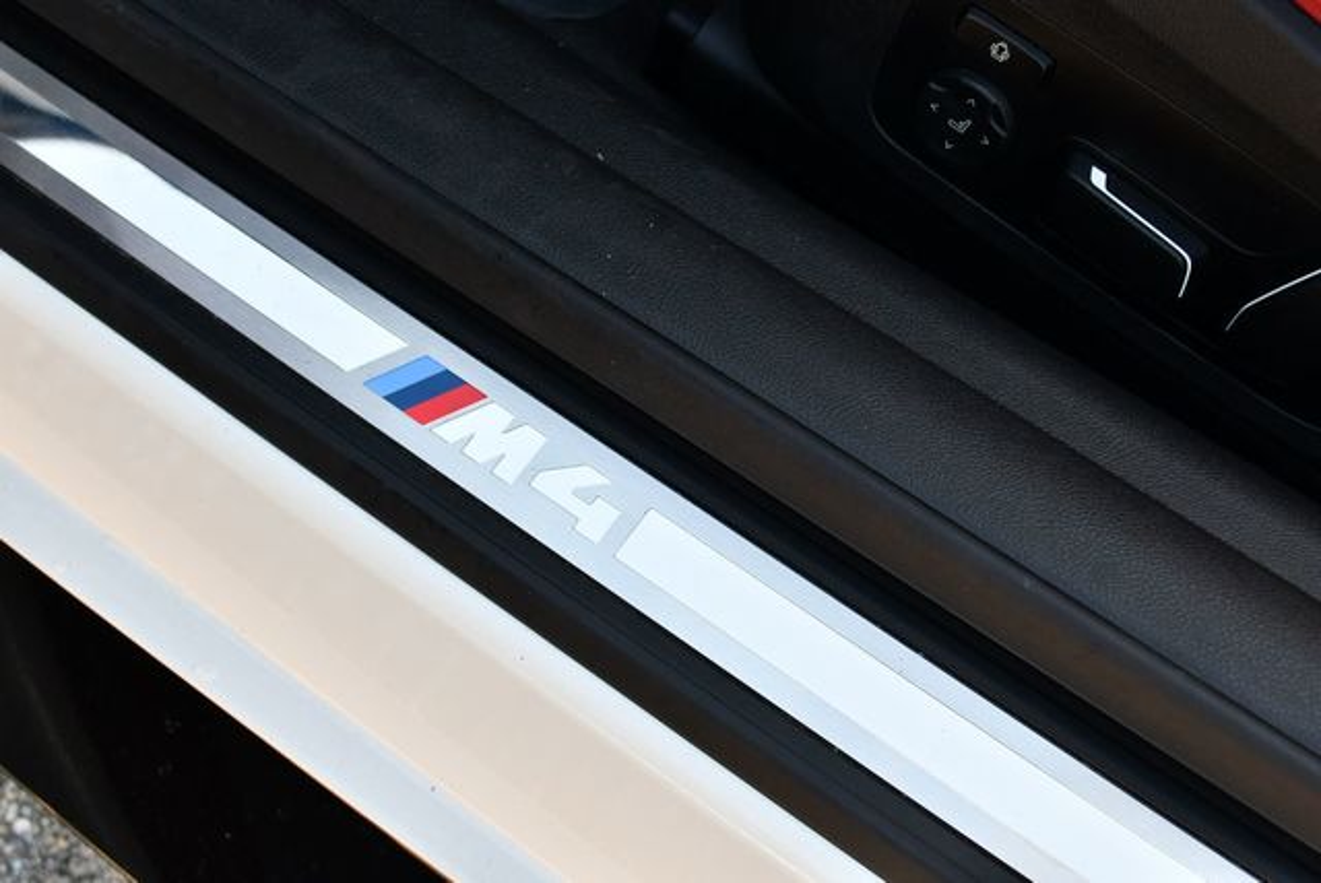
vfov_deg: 26.0
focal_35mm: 52
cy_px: 442
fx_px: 1910
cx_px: 660
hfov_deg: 38.2
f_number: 5
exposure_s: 1/250
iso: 400
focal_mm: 26
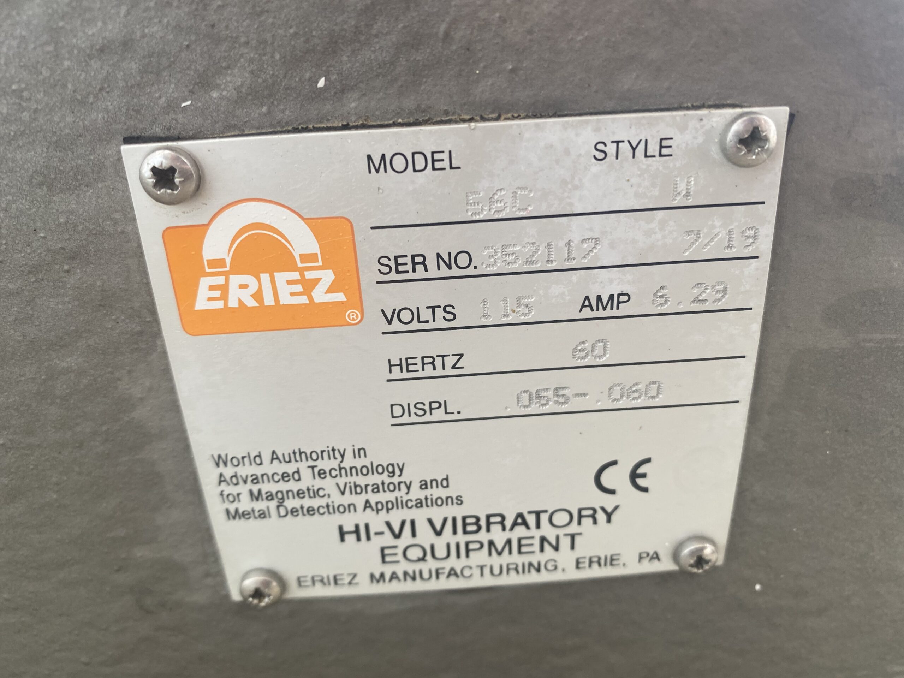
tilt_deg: -26.1
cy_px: 339
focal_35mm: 26
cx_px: 452
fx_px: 679
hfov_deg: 67.3
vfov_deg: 53.1
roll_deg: +2.9
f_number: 1.8
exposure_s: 1/121
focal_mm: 4.25
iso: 80
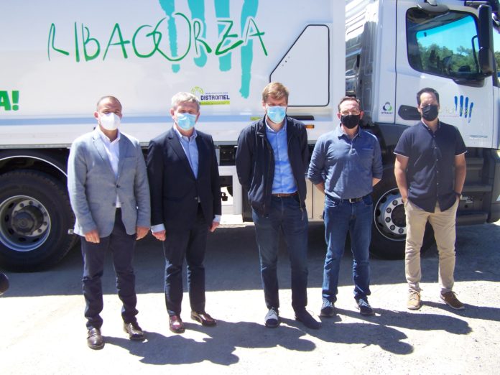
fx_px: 549
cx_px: 250
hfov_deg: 49.0
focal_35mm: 38
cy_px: 188
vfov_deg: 37.7
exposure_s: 1/320
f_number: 2.8
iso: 64
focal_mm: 6.3
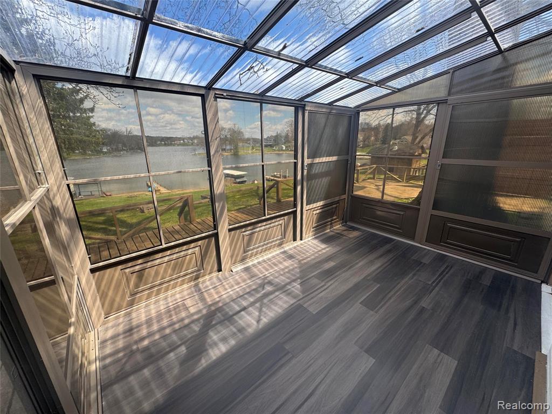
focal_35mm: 14
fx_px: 223
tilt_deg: -16.4
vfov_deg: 85.7
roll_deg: +0.8
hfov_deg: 102.1
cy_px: 207
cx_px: 276
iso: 40
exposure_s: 1/356
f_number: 2.2
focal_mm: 2.22
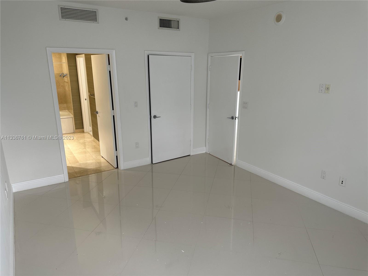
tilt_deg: -16.9
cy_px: 138
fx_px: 255
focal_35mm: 24
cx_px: 184
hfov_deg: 71.6
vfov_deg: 56.8
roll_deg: -0.1
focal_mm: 6.86
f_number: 1.78
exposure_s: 1/60
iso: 125
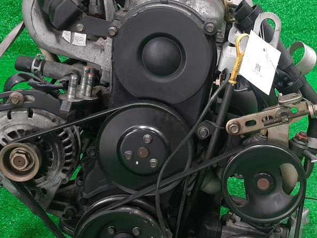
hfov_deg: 30.5
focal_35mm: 63
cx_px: 205
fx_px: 577
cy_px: 114
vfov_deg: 23.3
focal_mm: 3.93
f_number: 1.7
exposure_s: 1/50
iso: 152
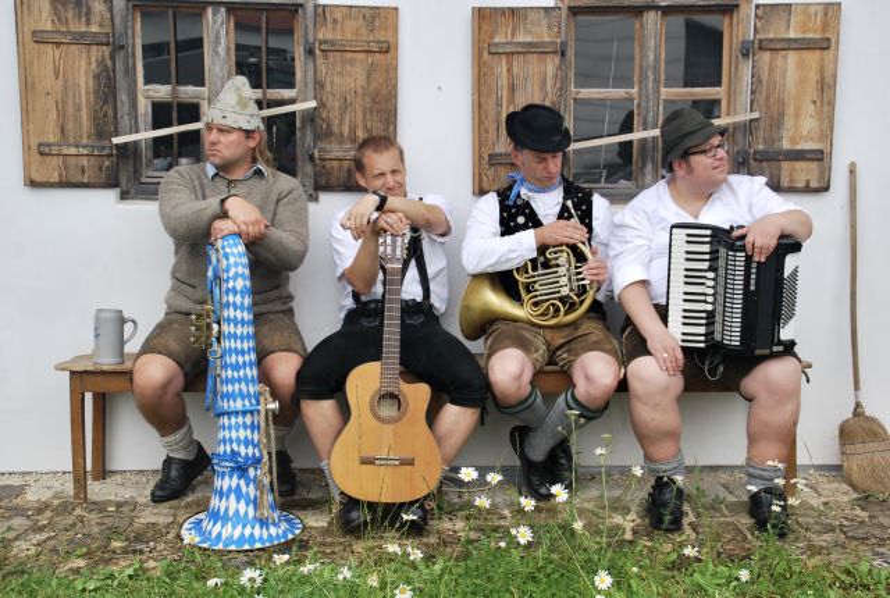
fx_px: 1301
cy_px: 299
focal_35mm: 52
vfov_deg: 25.9
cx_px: 445
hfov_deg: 37.8
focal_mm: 35
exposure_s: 1/160
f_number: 6.3
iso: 100
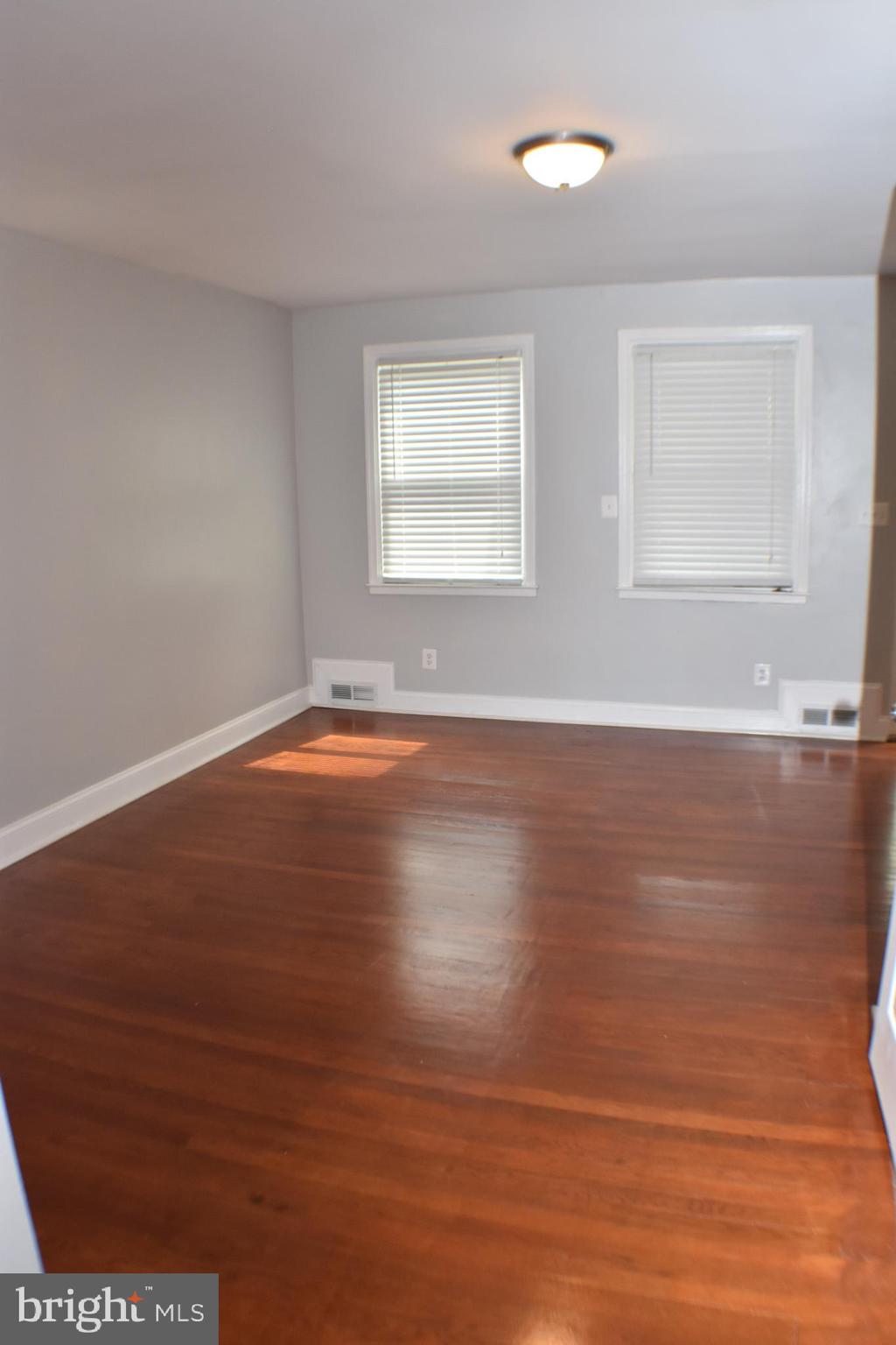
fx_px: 1232
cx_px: 448
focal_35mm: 33
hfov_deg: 40.0
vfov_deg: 57.2
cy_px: 672
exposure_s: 1/60
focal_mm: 22
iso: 640
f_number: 6.3
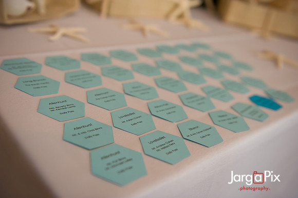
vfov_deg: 36.8
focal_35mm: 36
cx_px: 149
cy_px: 99
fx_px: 298
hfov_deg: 53.2
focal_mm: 36
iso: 1600
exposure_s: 1/125
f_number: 3.2
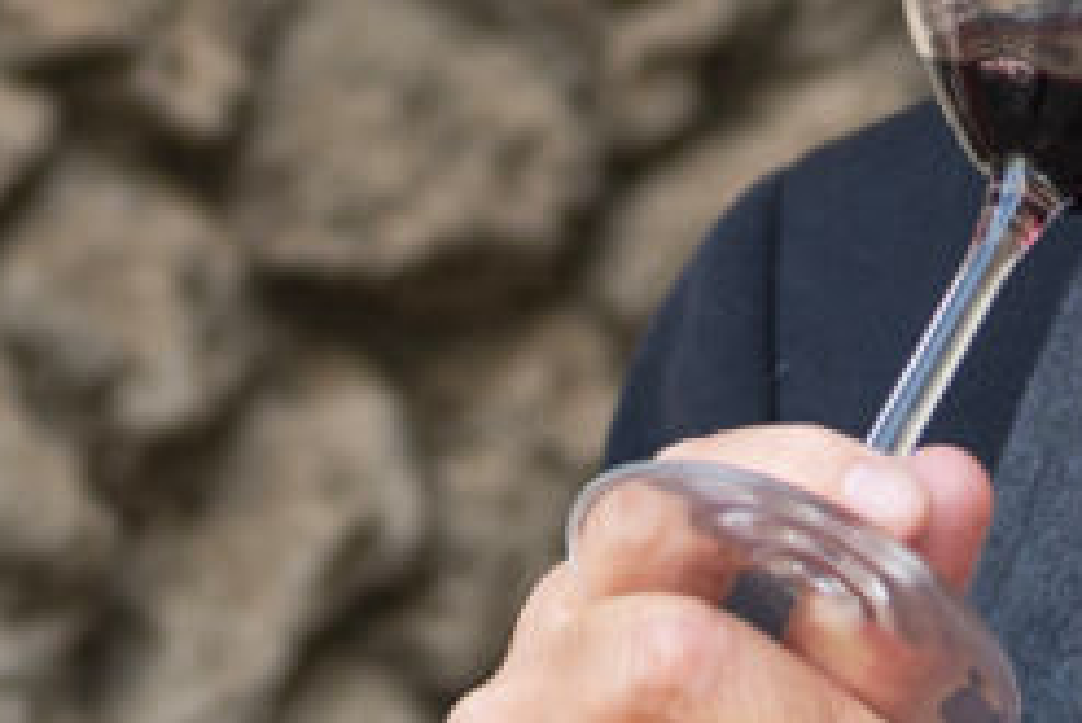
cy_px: 85
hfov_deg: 9.6
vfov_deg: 6.4
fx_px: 6435
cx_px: 1016
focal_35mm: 214
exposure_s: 1/200
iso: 180
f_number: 2.8
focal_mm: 42
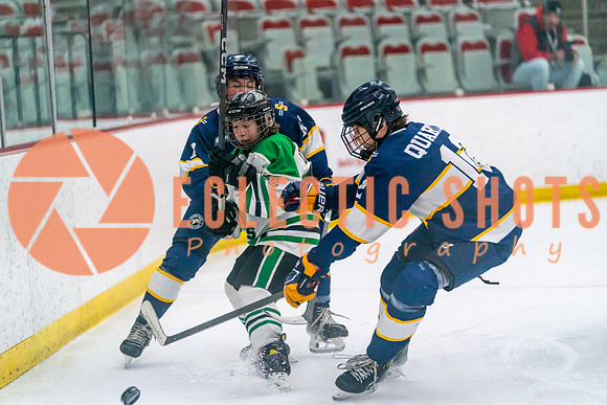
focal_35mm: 154
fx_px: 2597
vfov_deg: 8.9
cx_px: 304
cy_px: 202
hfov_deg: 13.3
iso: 4000
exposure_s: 1/1600
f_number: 2.8
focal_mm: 154
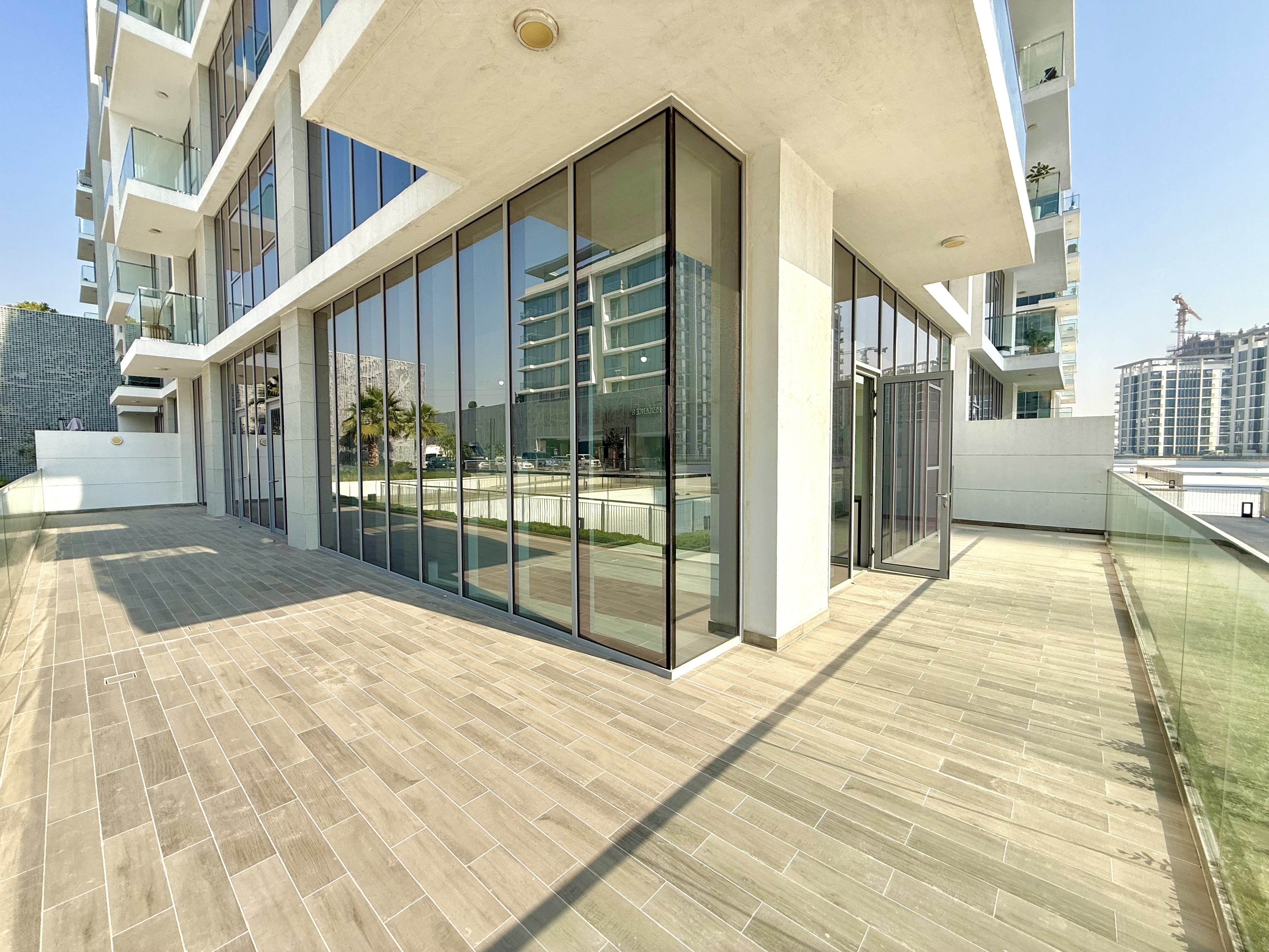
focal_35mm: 14
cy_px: 476
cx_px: 634
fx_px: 513
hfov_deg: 102.1
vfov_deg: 85.7
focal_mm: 2.22
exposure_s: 1/2165
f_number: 2.2
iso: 50
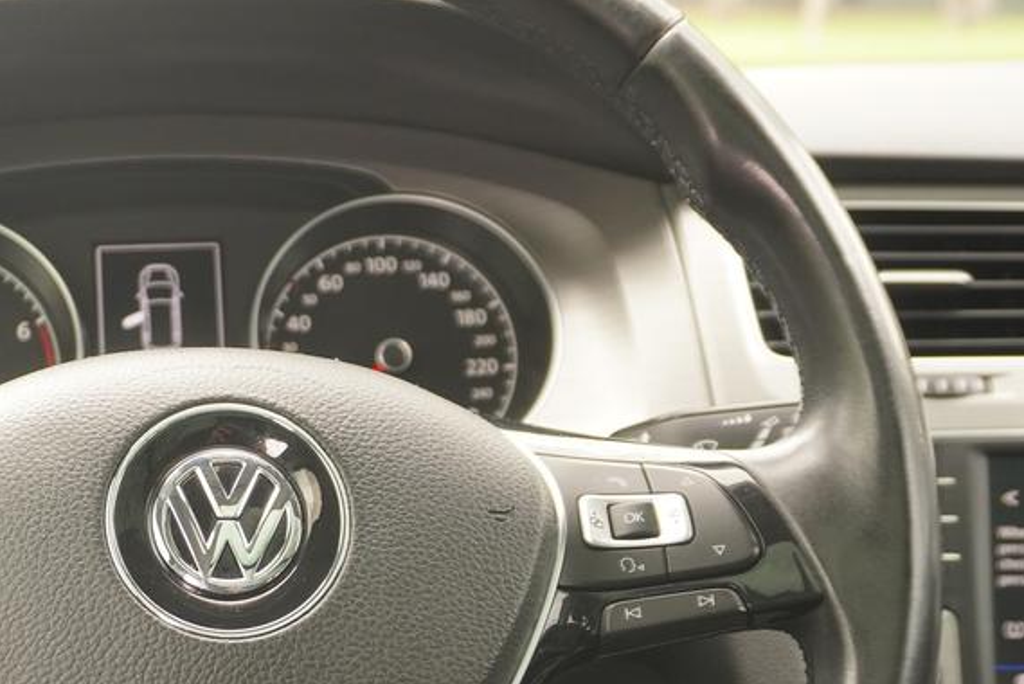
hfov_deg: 30.6
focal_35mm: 64
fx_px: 1825
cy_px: 535
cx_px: 200
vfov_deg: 21.0
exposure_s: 1/160
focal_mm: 19
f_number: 4
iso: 500
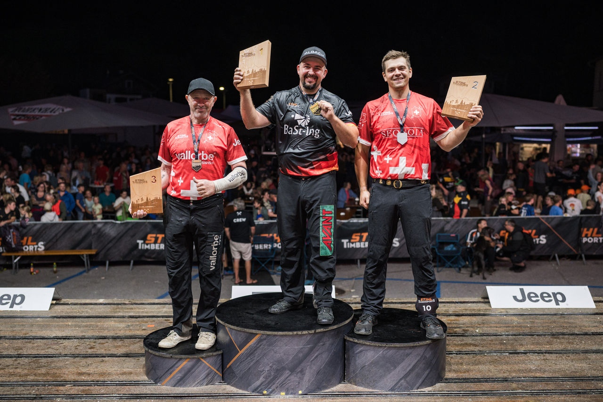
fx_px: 630
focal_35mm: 38
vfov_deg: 35.4
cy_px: 195
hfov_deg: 51.2
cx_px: 291
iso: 1250
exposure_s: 1/640
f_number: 2
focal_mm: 35
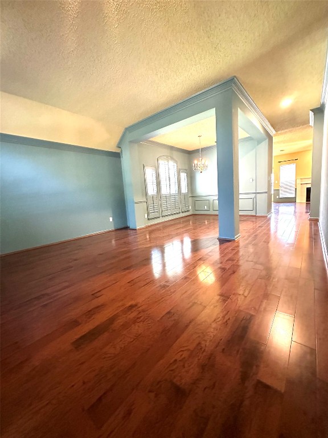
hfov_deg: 85.7
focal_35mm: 14
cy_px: 219
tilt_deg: -7.2
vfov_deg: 102.1
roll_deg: +3.1
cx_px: 164
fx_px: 177
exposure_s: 1/60
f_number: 2.2
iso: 800
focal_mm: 2.22
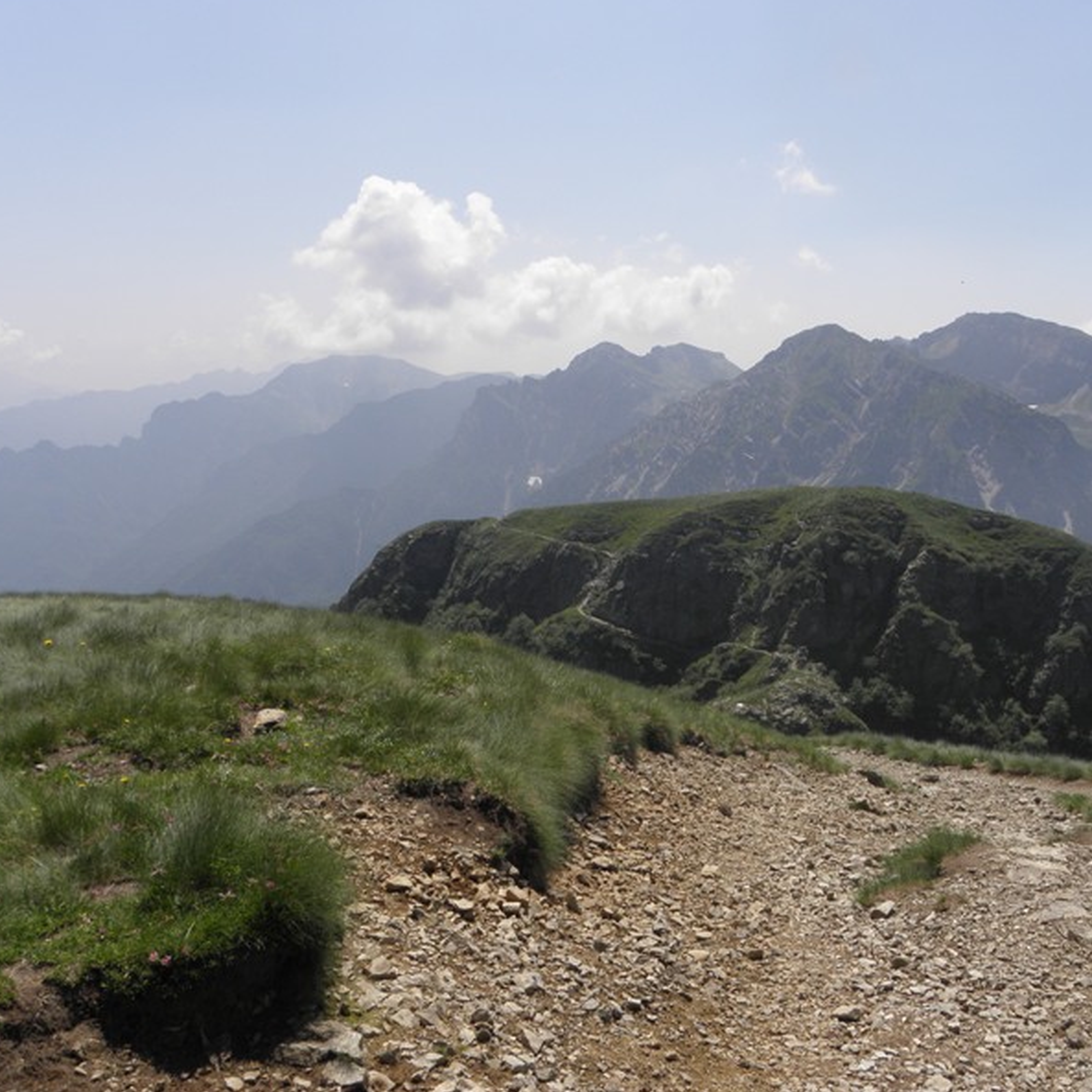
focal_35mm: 31
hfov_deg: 52.2
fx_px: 1106
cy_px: 543
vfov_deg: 52.5
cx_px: 652
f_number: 5.6
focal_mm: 4.6
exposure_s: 1/400
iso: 64
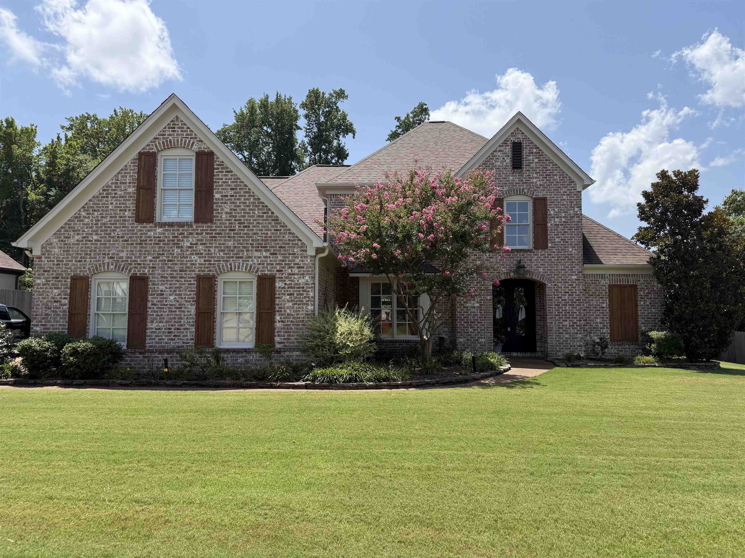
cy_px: 279
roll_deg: -0.3
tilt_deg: +3.5
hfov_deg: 71.6
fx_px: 517
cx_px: 372
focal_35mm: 24
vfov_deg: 56.8
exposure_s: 1/3953
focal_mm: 6.76
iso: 100
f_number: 1.78
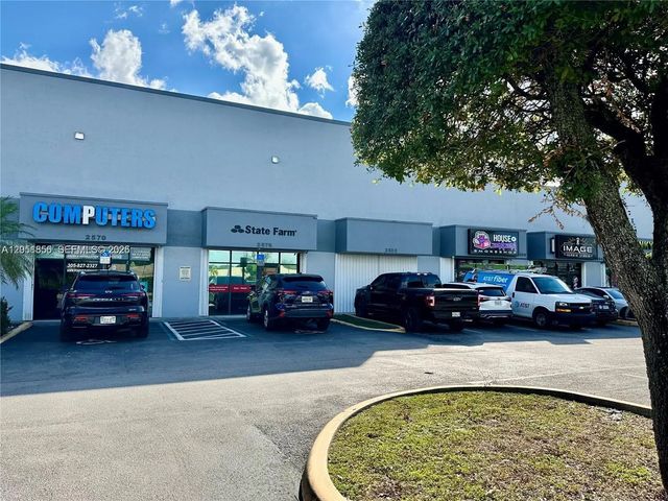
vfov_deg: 56.8
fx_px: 463
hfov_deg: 71.6
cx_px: 334
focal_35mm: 24
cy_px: 250
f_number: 1.78
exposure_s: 1/3058
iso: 80
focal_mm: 6.86
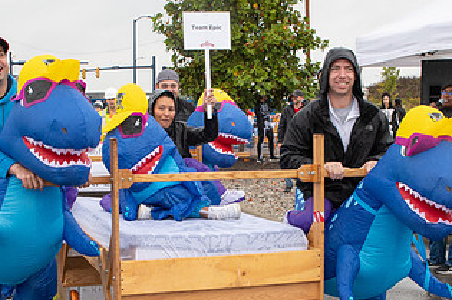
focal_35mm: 63
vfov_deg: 21.4
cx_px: 216
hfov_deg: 31.9
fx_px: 790
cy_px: 204
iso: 400
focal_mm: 24
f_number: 7.1
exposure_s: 1/200
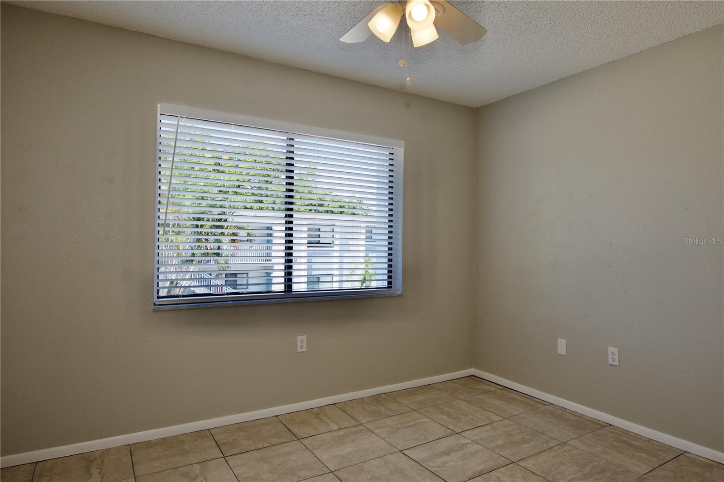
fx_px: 422
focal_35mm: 21
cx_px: 362
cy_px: 241
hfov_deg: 81.2
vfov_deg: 59.5
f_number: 5.6
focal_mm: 14
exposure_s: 1/125
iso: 140
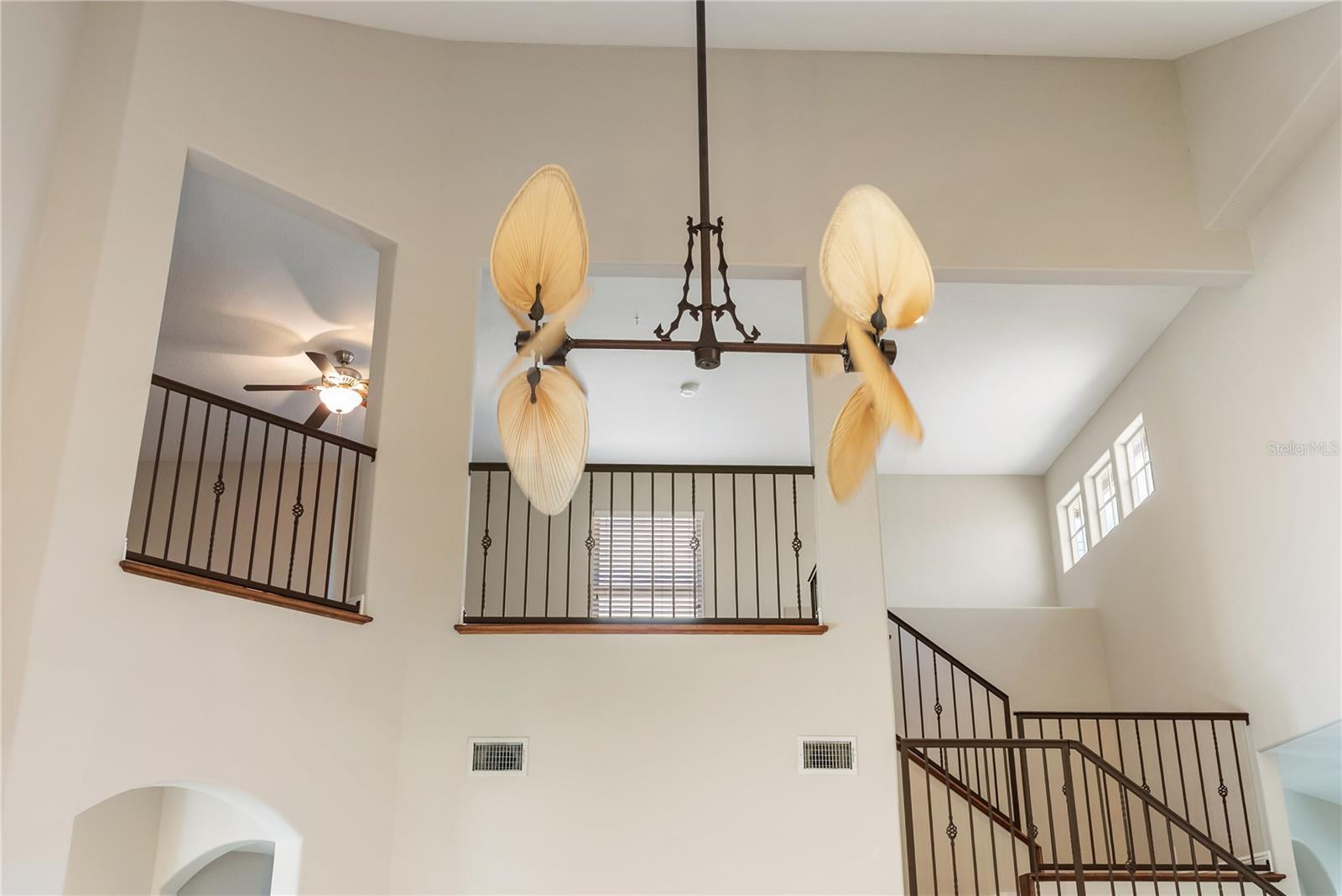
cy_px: 448
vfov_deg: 37.9
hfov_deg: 54.4
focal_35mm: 35
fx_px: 1305
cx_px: 671
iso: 2500
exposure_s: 1/30
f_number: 6.7
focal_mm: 35
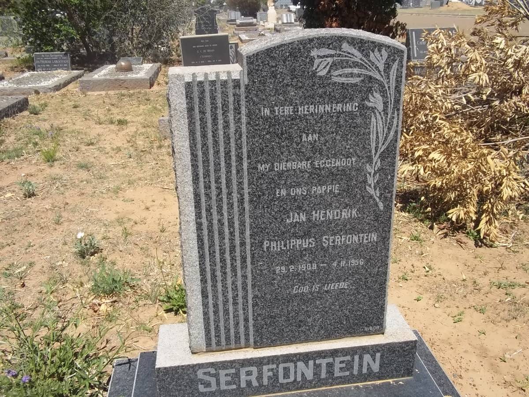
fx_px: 489
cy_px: 198
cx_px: 264
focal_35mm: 32
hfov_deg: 56.8
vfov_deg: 44.2
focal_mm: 5.7
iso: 80
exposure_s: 1/500
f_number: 5.5
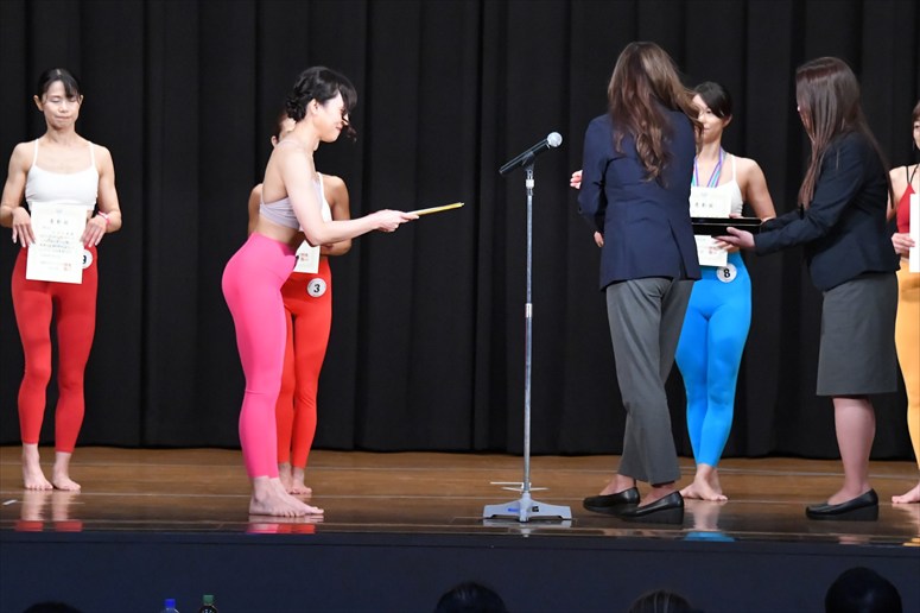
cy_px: 306
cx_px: 460
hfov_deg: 10.2
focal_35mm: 202
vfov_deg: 6.8
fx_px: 5160
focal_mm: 135
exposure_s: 1/400
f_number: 5.6
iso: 8000
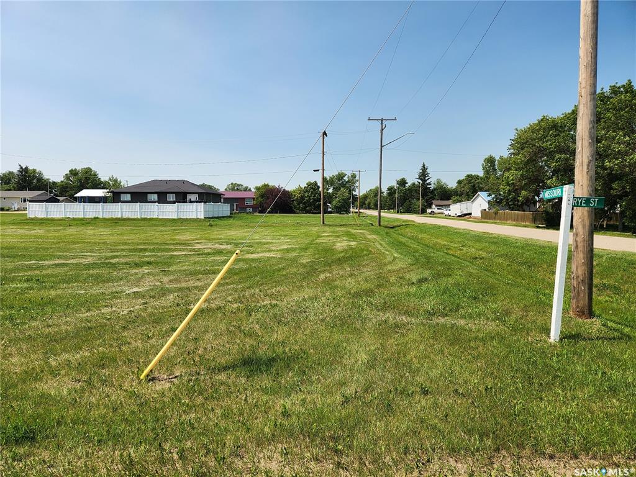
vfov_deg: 58.9
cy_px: 238
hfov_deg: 73.9
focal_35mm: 23
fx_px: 423
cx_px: 318
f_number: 1.8
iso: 20
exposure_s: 1/1746
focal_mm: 5.4
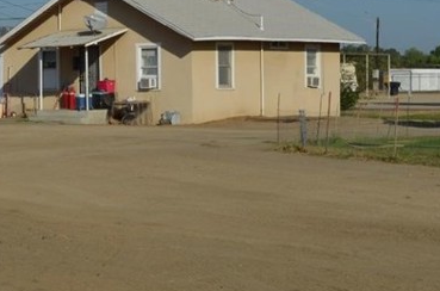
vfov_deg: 10.9
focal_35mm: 125
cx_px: -101
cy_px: 92
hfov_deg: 15.8
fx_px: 1524
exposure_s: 1/400
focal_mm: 30
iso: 100
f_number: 10
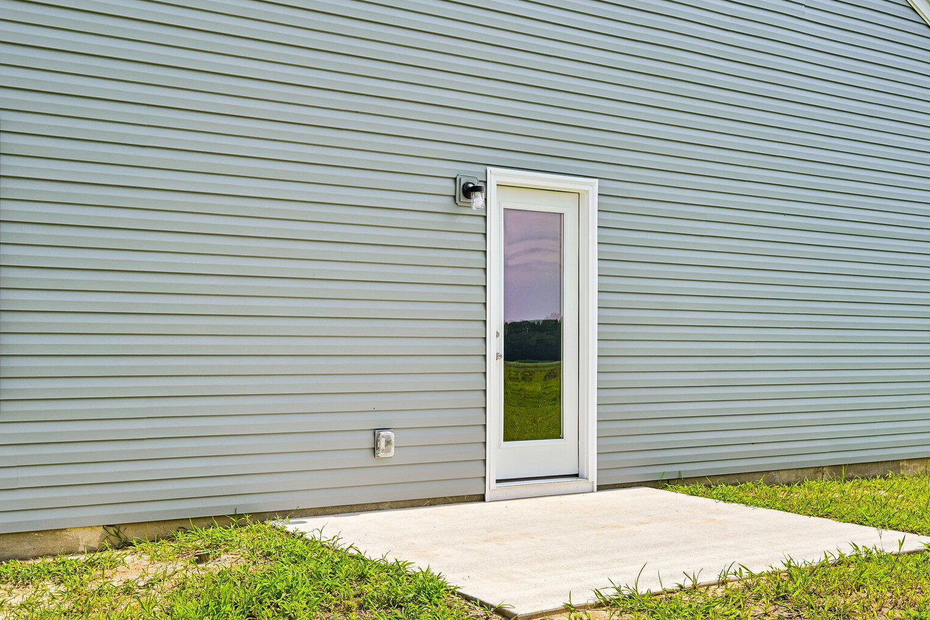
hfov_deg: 48.3
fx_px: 1033
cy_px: 350
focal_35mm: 40
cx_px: 404
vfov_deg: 33.4
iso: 100
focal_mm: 30
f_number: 8
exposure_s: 1/400
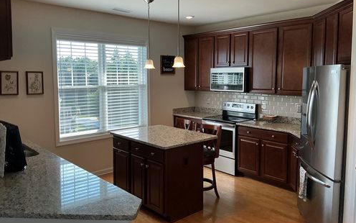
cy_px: 103
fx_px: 301
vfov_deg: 40.6
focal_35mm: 31
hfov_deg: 61.2
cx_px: 179
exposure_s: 1/120
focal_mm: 3
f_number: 1.8
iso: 32
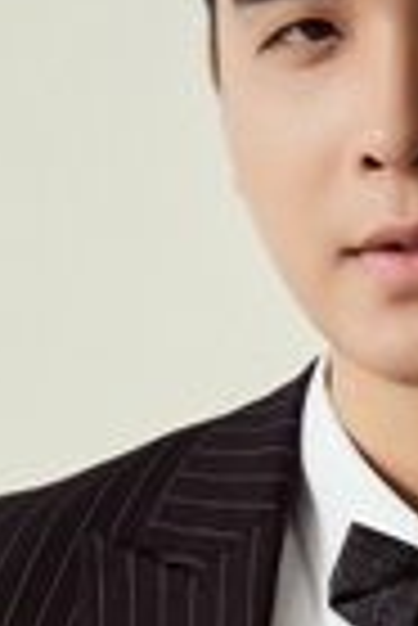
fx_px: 5490
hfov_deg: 4.3
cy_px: 1320
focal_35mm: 316
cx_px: 515
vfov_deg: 6.3
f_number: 4.5
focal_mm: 55
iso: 250
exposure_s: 1/160
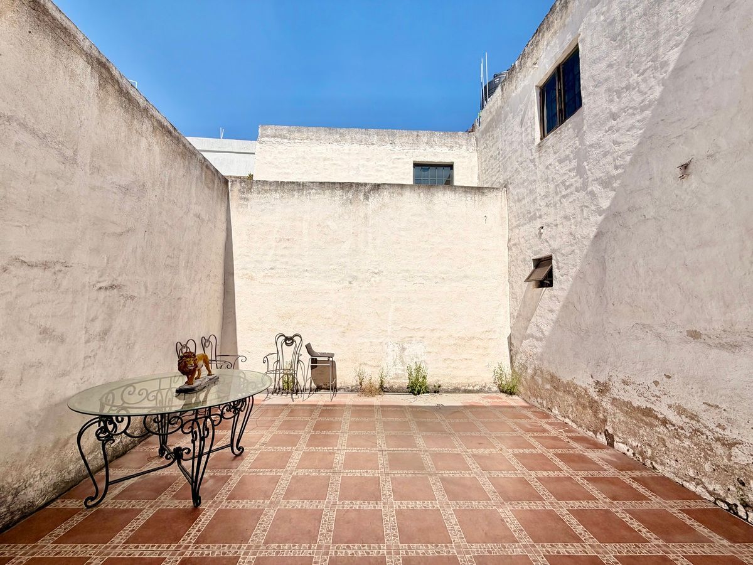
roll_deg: -0.8
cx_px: 376
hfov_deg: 102.1
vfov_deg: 85.7
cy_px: 282
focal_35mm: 14
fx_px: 305
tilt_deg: +3.9
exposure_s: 1/1901
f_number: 2.2
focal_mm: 2.22
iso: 20
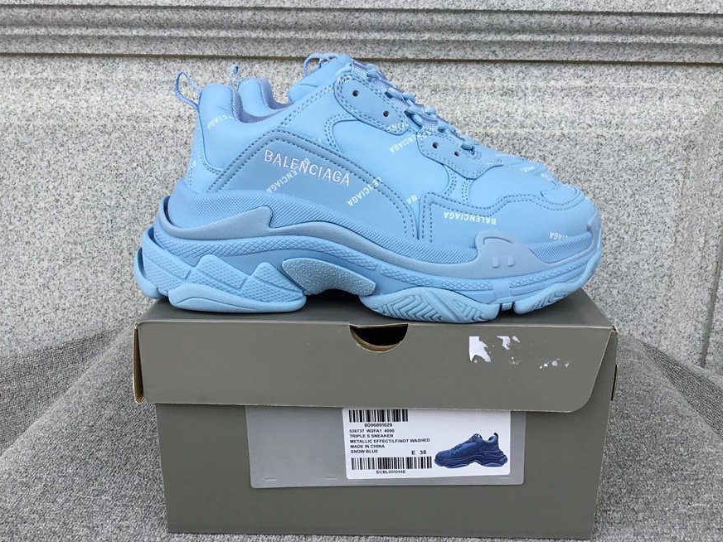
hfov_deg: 56.8
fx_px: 668
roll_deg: -0.4
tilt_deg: -17.3
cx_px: 371
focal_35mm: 32
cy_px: 278
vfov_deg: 44.2
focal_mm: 3.3
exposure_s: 1/314
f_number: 2.4
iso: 25
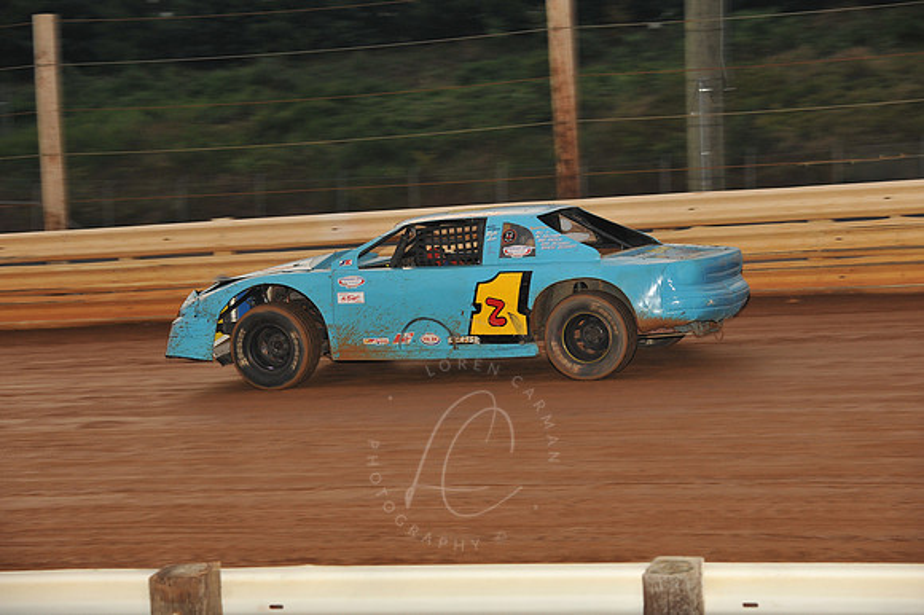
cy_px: 308
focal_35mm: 125
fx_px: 3206
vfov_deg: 11.0
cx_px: 462
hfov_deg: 16.4
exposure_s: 1/320
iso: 1000
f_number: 7.1
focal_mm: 125
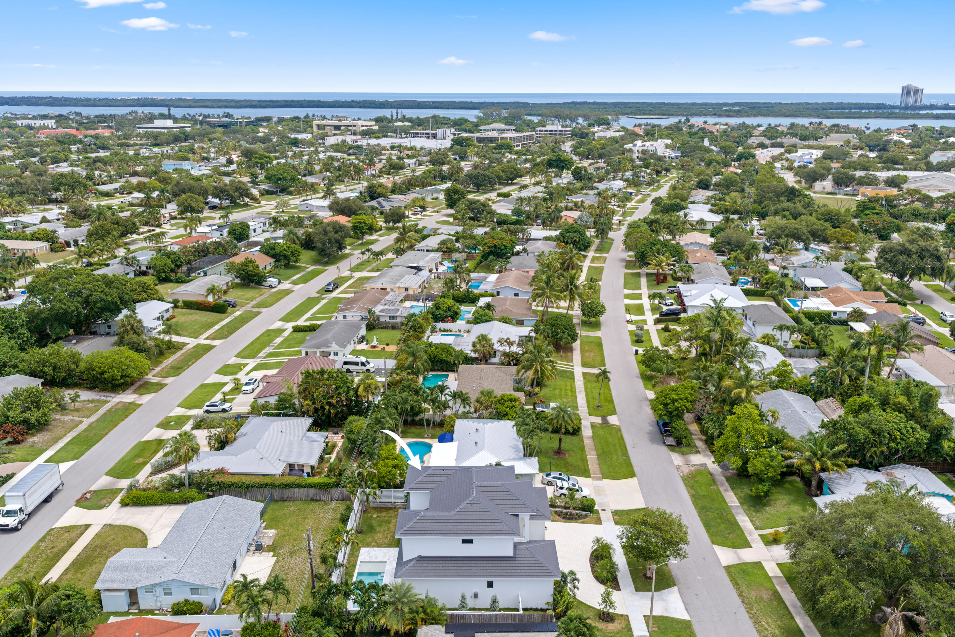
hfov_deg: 65.5
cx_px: 478
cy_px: 318
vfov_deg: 46.4
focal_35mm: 28
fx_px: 743
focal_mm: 14.45
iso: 100
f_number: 2.8
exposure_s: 1/500
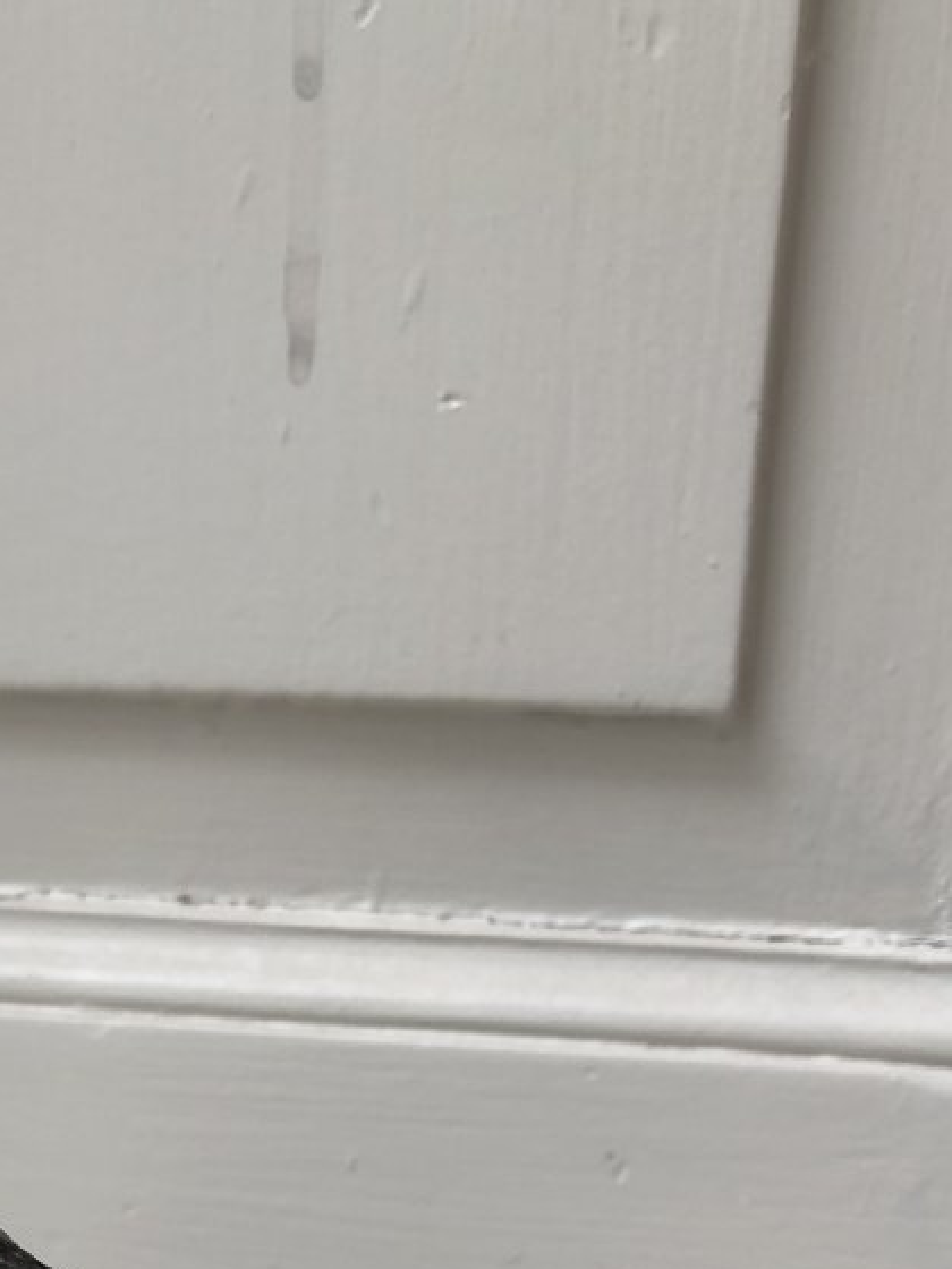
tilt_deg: -22.3
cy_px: 1355
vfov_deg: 29.4
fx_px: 2200
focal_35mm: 60
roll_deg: -0.5
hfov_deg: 24.1
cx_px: 199
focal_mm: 4
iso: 20
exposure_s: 1/105
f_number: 1.8
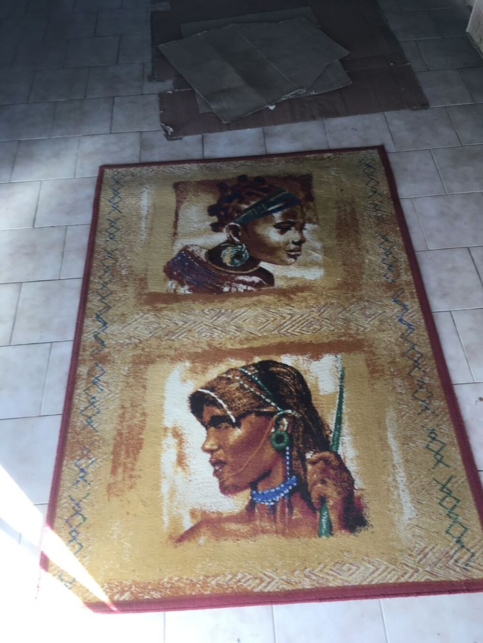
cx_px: 242
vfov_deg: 61.7
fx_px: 539
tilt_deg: -56.8
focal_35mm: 29
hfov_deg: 48.2
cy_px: 322
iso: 25
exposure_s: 1/50
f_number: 2.2
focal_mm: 4.15
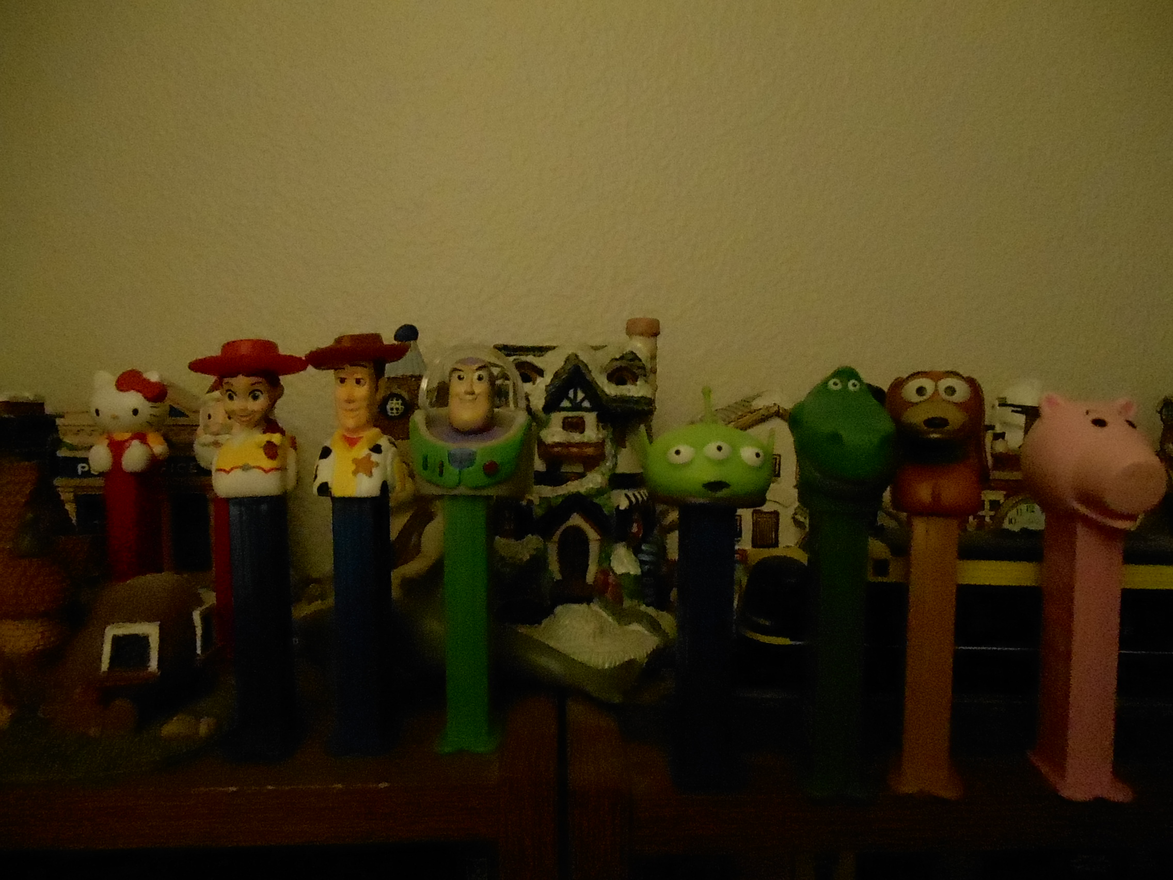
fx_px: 881
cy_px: 440
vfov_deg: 53.1
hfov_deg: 67.3
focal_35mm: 26
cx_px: 586
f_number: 3.4
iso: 3200
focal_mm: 4.7
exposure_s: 1/40
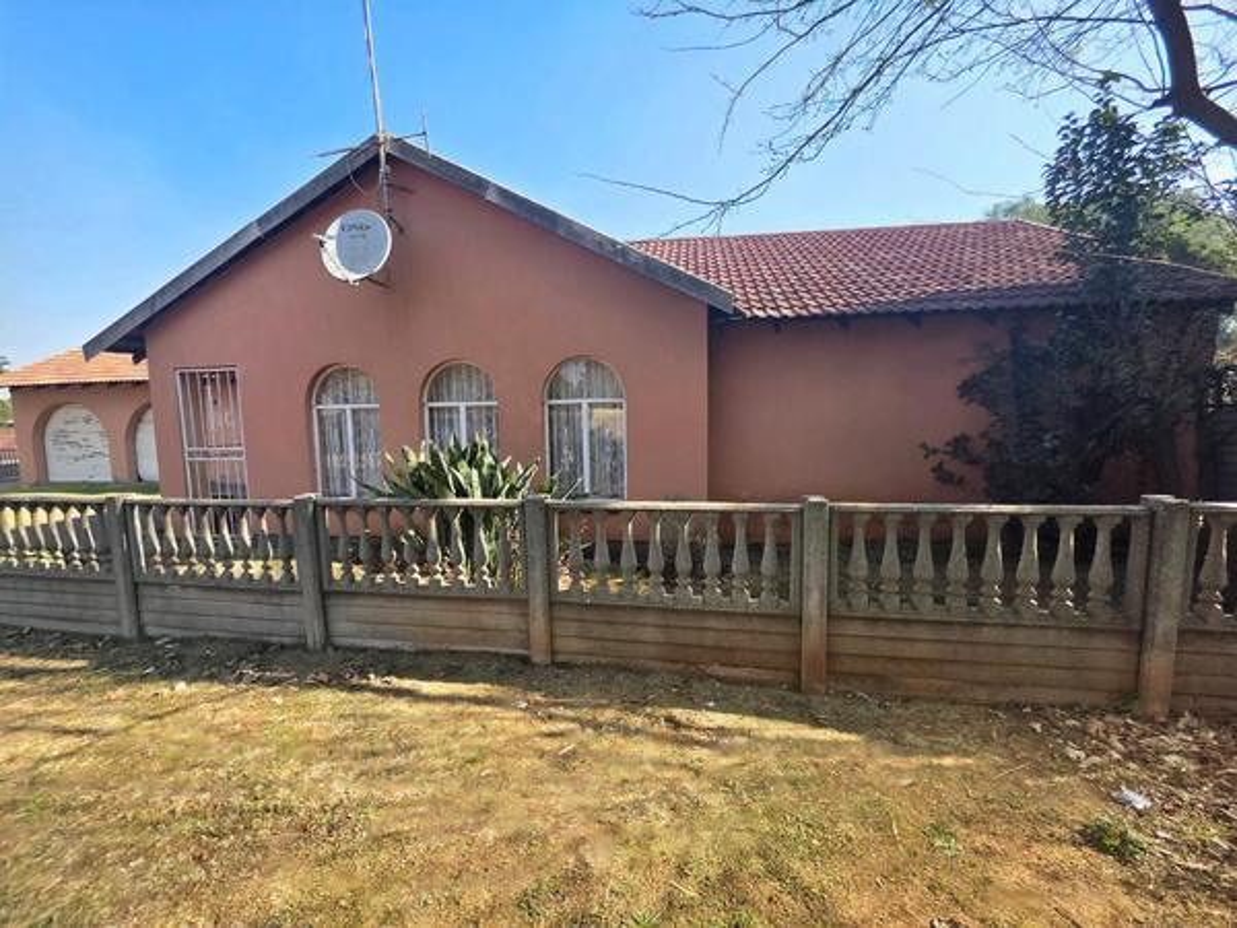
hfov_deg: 106.2
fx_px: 465
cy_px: 464
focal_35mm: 13
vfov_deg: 89.9
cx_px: 618
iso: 40
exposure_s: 1/909
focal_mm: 2.2
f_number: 1.9
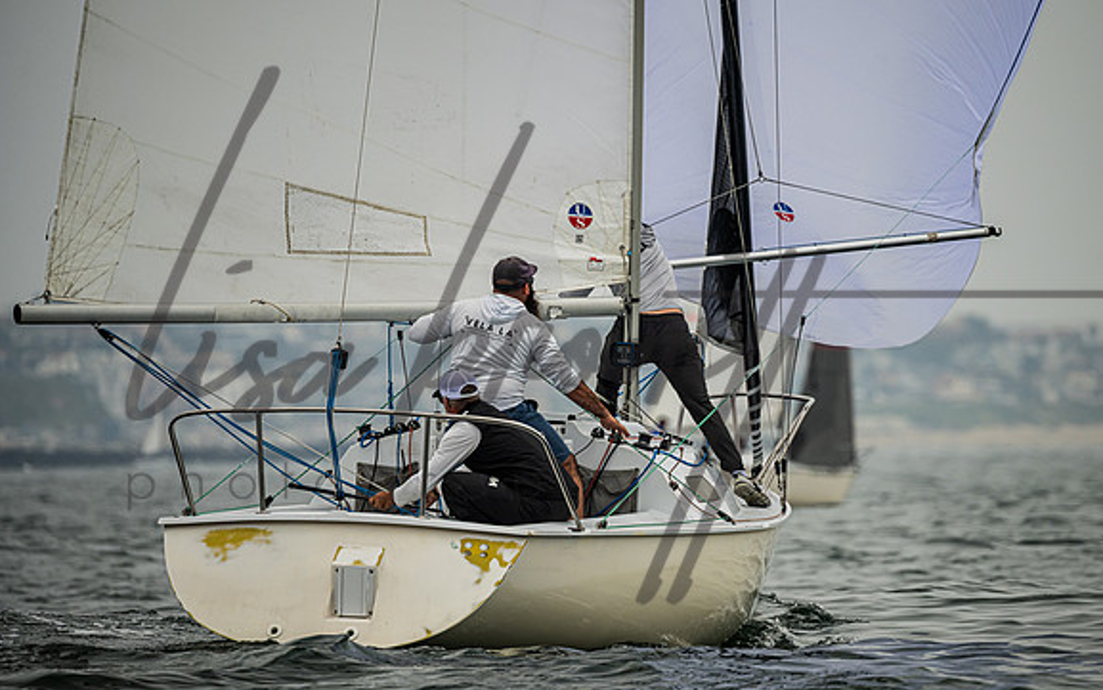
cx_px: 592
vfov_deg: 2.9
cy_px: 327
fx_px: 13591
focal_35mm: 452
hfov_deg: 4.6
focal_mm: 400
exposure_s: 1/4000
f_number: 5.6
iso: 280
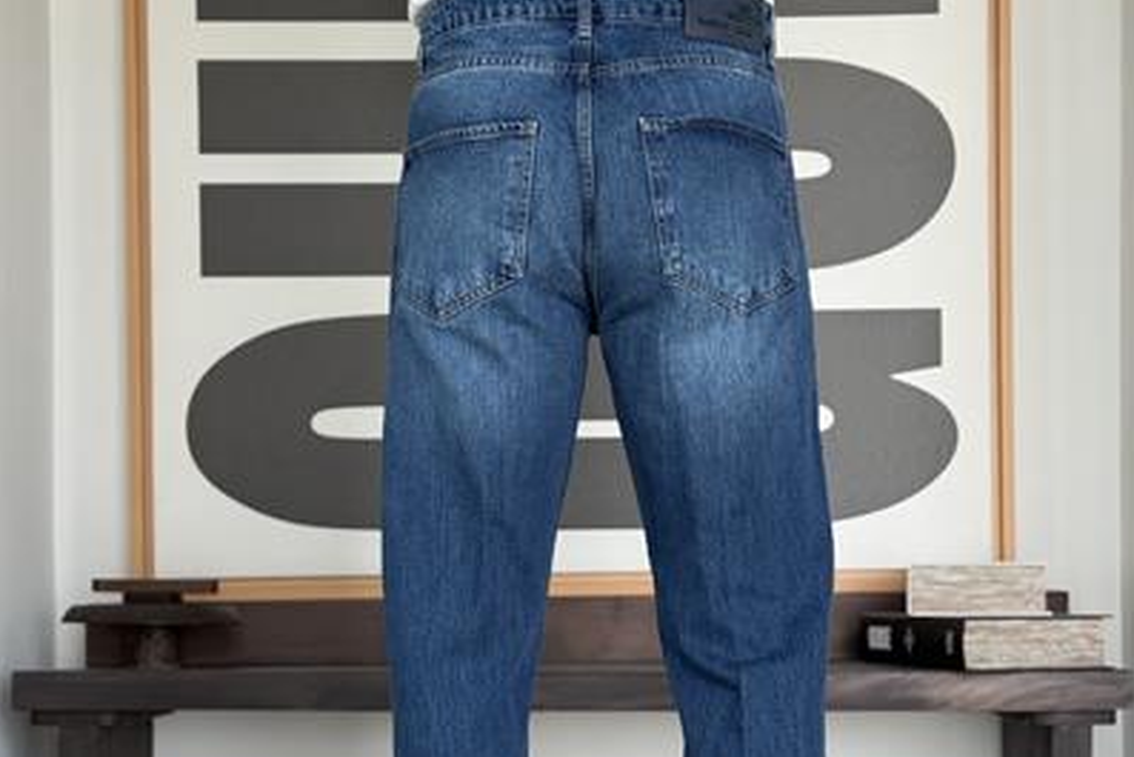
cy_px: 550
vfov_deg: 20.2
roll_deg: +0.3
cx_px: 568
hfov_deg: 30.1
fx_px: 2111
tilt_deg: +0.7
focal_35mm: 67
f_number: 1.78
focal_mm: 6.76
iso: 100
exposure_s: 1/242
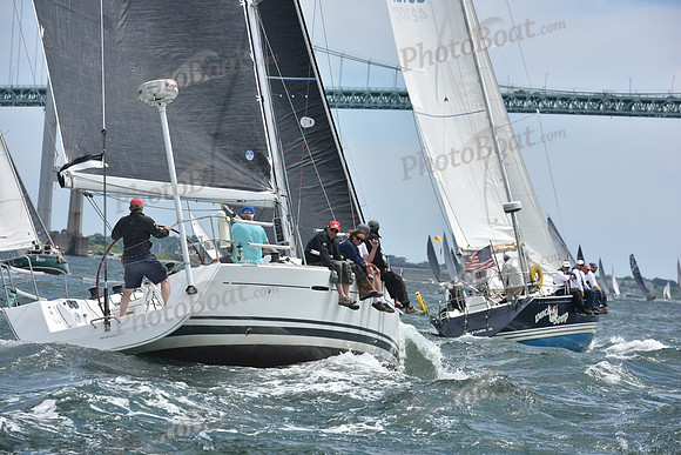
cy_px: 228
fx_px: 3122
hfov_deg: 12.4
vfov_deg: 8.3
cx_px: 340
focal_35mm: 165
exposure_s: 1/1000
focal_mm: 165
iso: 250
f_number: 9
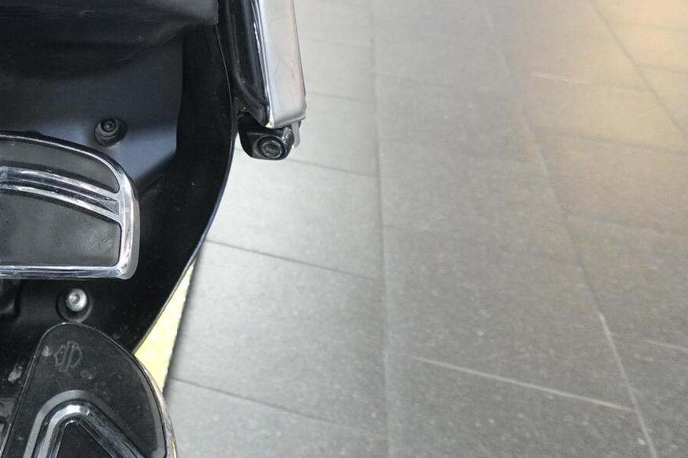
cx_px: 65
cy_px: -7
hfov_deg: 40.3
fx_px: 860
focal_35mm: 45
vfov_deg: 28.0
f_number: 2
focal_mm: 7.6
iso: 1600
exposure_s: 1/100
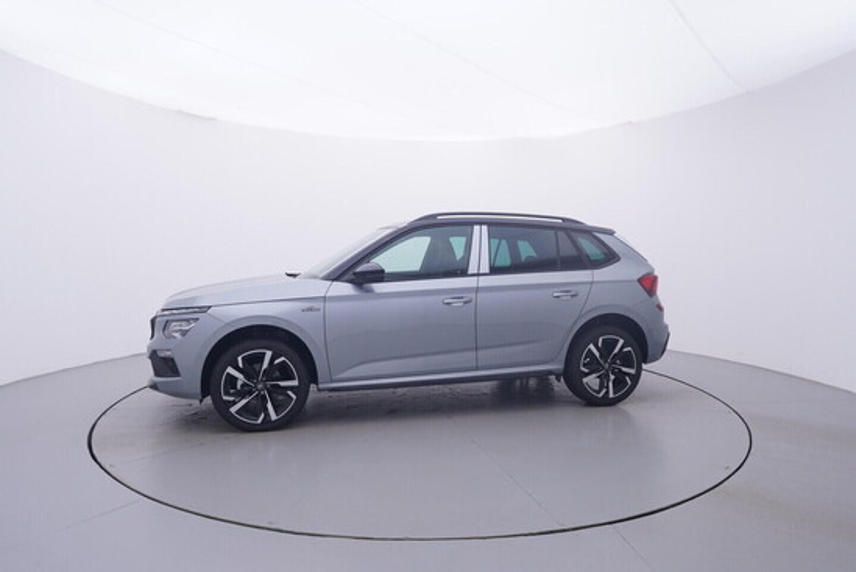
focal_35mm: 22
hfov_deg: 77.3
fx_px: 535
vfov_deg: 56.2
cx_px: 428
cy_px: 286
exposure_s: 1/80
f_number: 5
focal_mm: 15
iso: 200
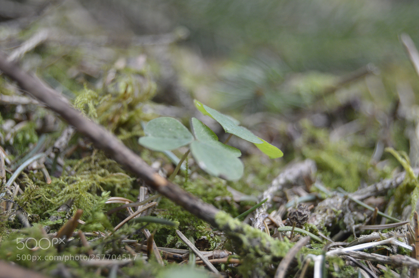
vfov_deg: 16.5
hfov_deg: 24.6
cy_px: 139
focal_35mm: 82
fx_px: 959
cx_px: 210
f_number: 5.6
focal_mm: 55
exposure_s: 1/60
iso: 800
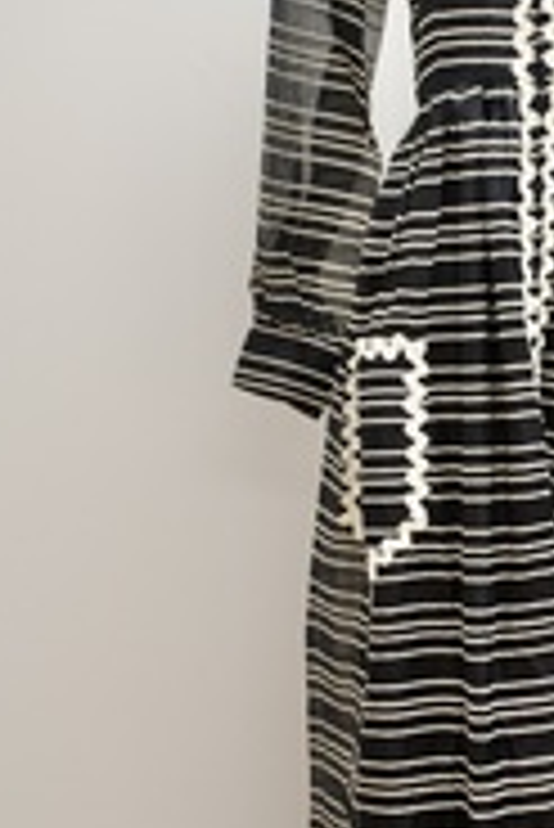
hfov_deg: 15.3
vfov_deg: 23.1
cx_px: 540
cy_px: 432
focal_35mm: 88
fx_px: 2027
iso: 800
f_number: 4
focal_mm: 24
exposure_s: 1/80
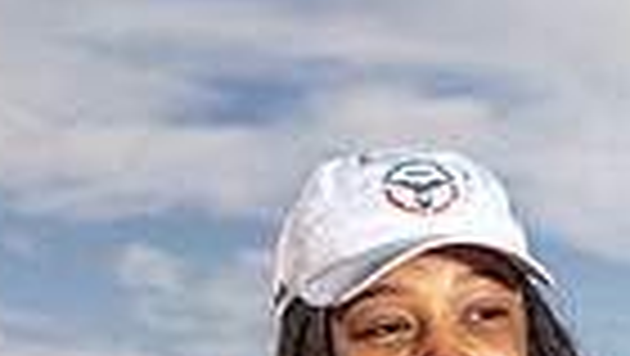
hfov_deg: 12.0
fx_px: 2992
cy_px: 933
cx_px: 392
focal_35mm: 179
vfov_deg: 6.4
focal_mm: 53
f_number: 5.6
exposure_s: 1/250
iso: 100
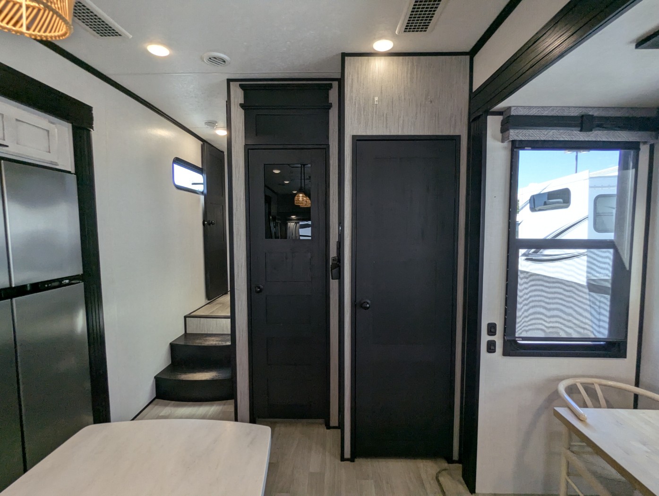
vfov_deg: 78.2
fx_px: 305
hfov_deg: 94.4
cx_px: 330
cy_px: 248
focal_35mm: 16
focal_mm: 2.35
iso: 162
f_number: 2.2
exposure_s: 1/100
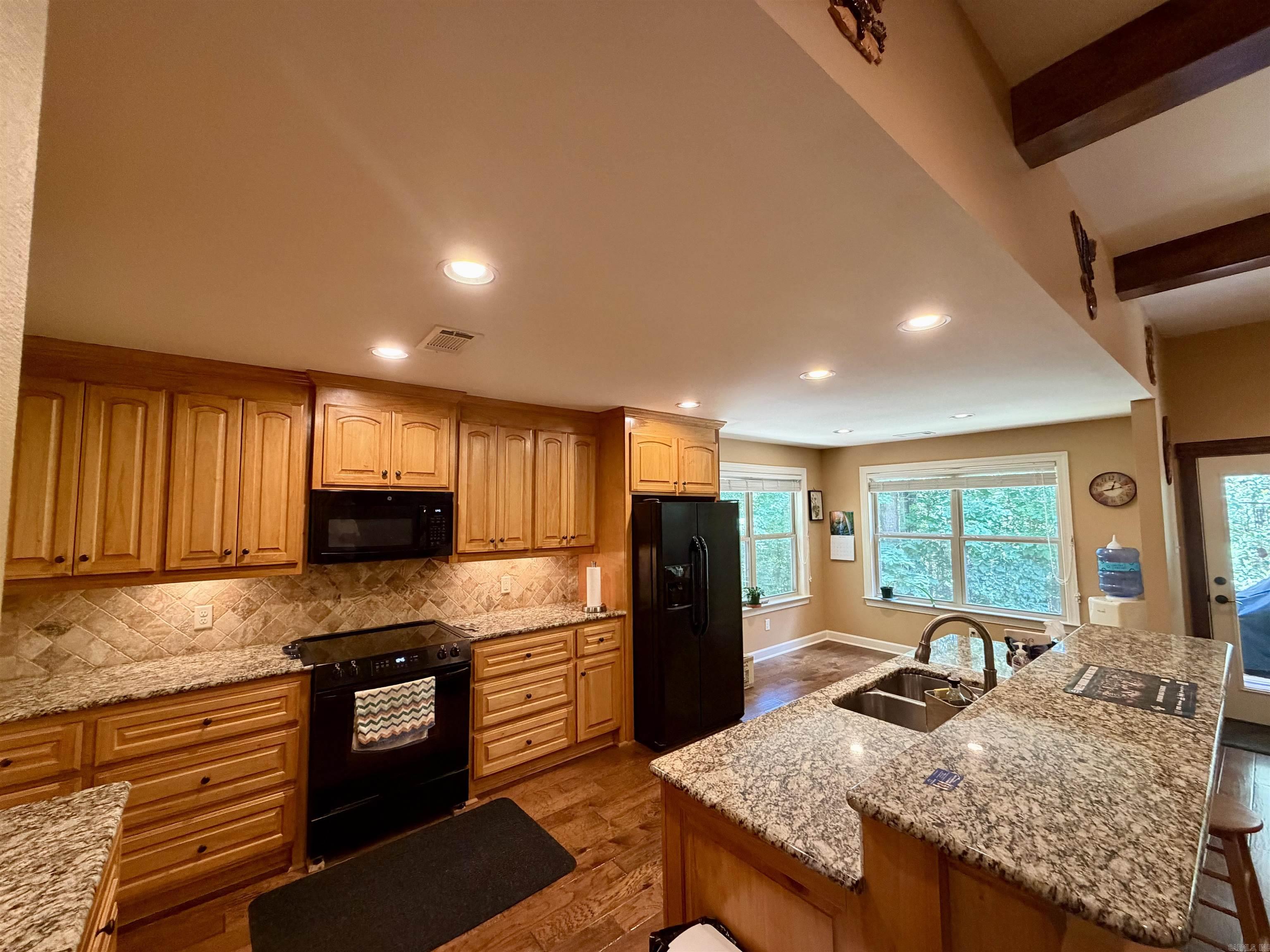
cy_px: 476
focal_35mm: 14
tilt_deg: +5.2
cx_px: 635
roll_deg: +0.7
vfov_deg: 85.7
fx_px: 514
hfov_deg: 102.1
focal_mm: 2.22
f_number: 2.2
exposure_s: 1/60
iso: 400
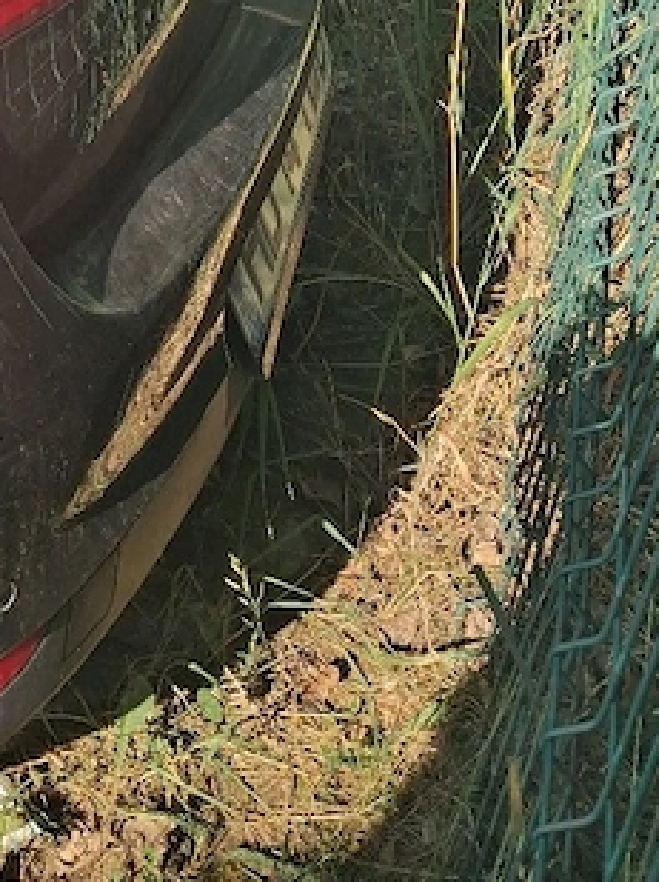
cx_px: -97
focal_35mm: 70
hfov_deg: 19.9
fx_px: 1781
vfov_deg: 24.7
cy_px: -223
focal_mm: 4
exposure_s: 1/588
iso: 20
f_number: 1.8
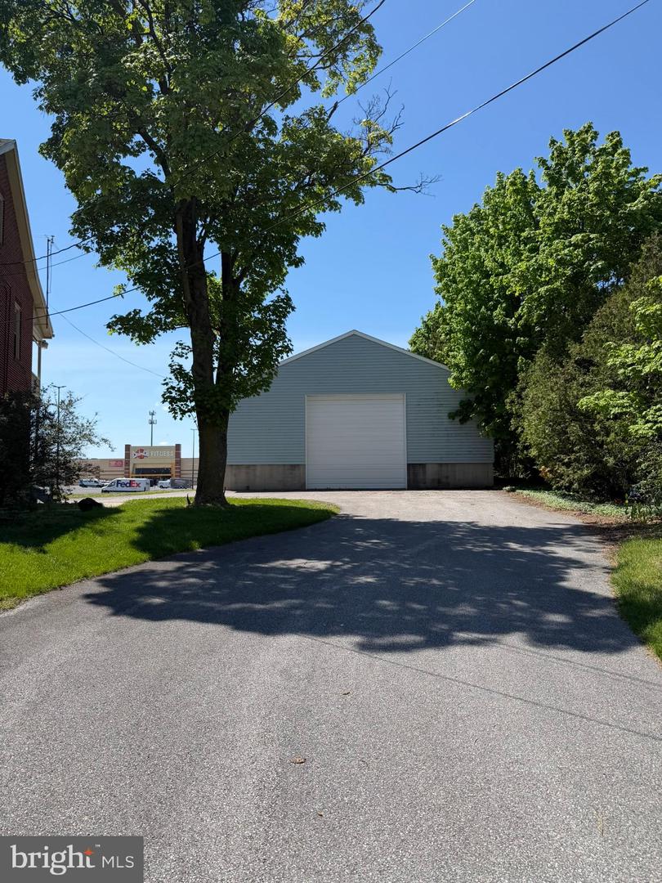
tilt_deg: +3.1
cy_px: 442
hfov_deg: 56.8
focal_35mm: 24
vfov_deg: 71.6
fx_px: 612
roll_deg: +0.4
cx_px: 331
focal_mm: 6.76
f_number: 1.78
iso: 80
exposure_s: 1/4405
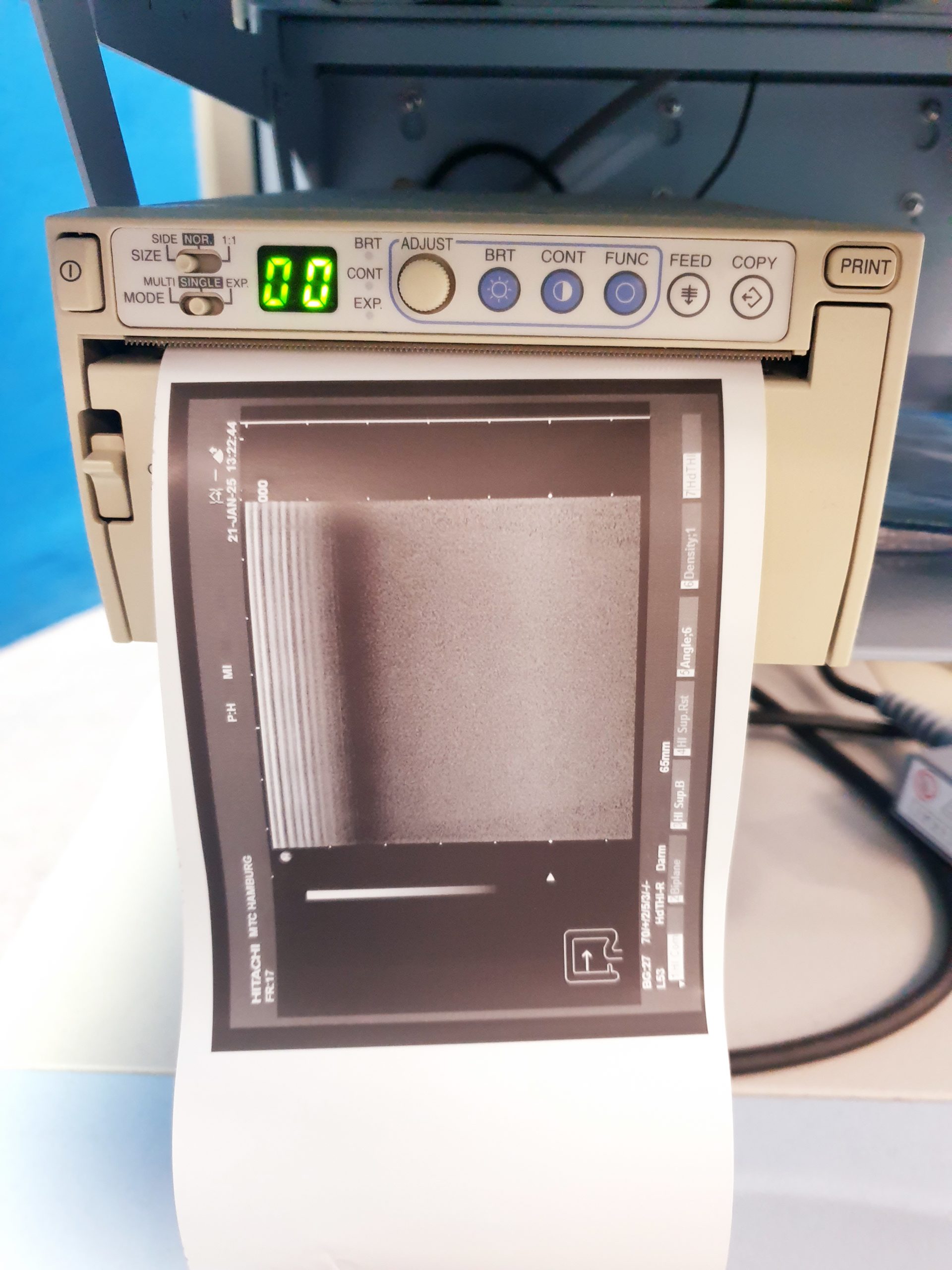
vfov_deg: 67.3
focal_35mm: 26
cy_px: 635
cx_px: 476
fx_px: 953
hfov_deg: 53.1
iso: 320
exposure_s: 1/33
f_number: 1.5
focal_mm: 4.3
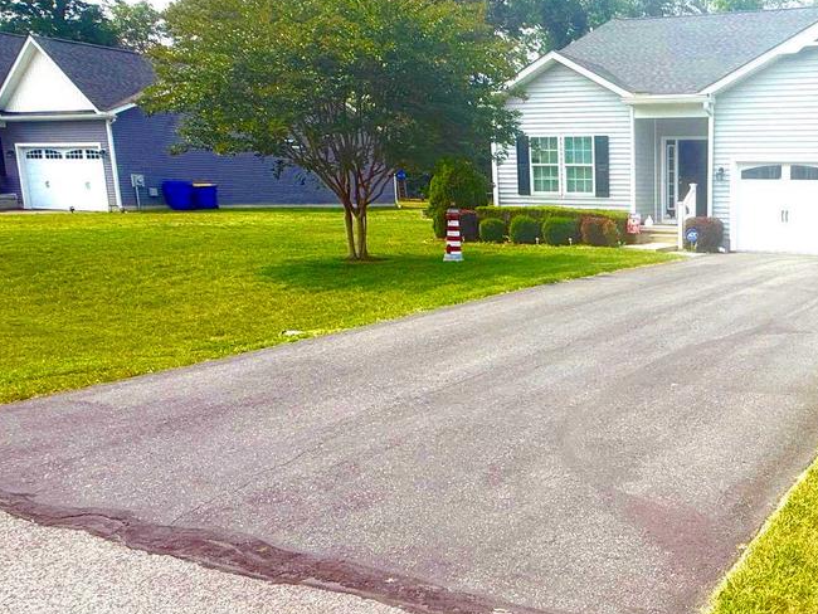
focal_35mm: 31
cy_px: 320
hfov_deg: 50.7
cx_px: 756
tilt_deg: -9.1
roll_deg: -0.9
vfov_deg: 45.5
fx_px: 733
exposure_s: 1/1368
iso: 50
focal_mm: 2.22
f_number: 2.2
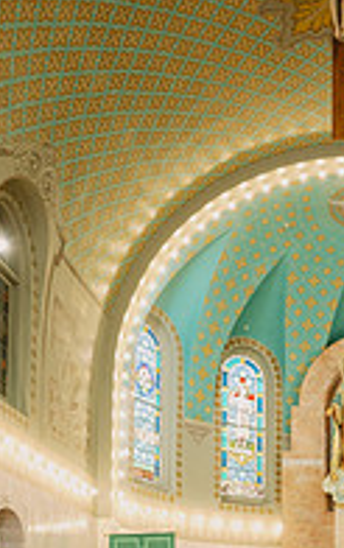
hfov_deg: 22.2
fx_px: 838
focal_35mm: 56
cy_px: 584
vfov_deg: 32.4
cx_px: 359
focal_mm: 24
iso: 1000
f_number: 4
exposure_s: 1/125
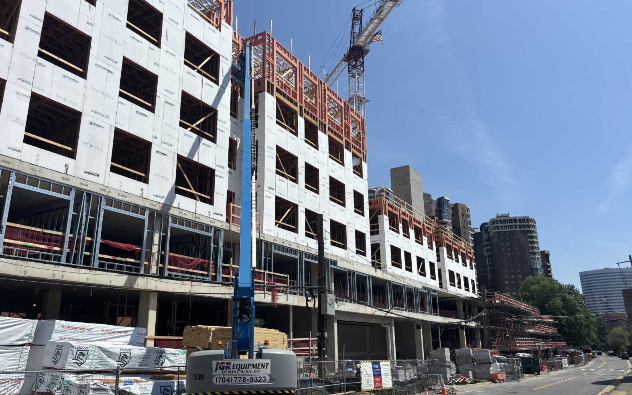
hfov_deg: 66.5
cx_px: 314
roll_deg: +0.3
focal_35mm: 28
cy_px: 196
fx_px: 482
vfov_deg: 44.5
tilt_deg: +16.8
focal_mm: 5.96
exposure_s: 1/6329
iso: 50
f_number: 1.6
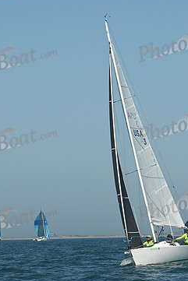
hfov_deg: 6.6
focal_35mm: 209
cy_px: 93
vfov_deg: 9.8
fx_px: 1635
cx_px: 98
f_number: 8
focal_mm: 130
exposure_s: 1/1000
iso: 320
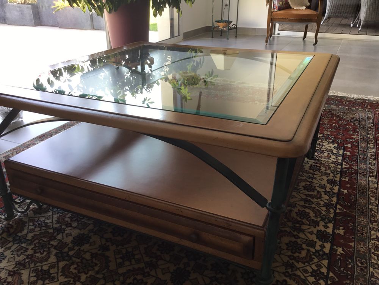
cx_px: 190
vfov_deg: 45.4
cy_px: 142
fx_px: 339
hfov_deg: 58.4
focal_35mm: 31
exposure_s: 1/50
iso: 25
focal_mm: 3.3
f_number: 2.4
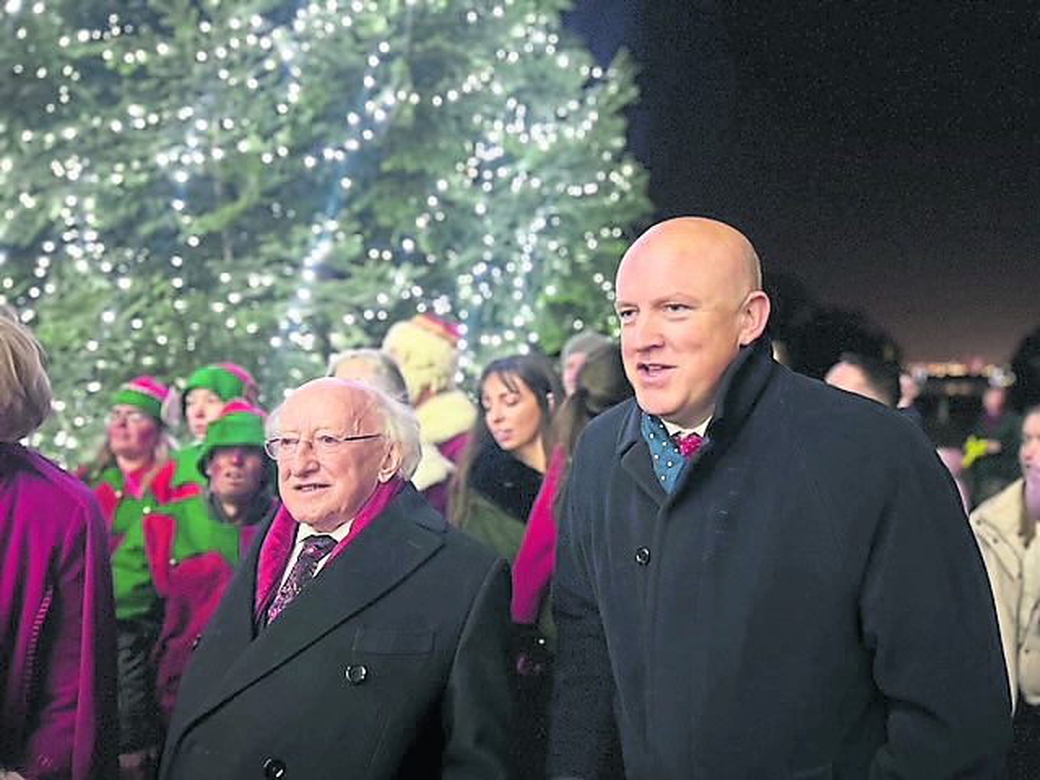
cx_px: 520
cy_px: 390
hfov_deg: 67.3
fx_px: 781
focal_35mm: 26
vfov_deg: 53.1
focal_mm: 5.7
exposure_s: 1/25
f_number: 1.5
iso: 640
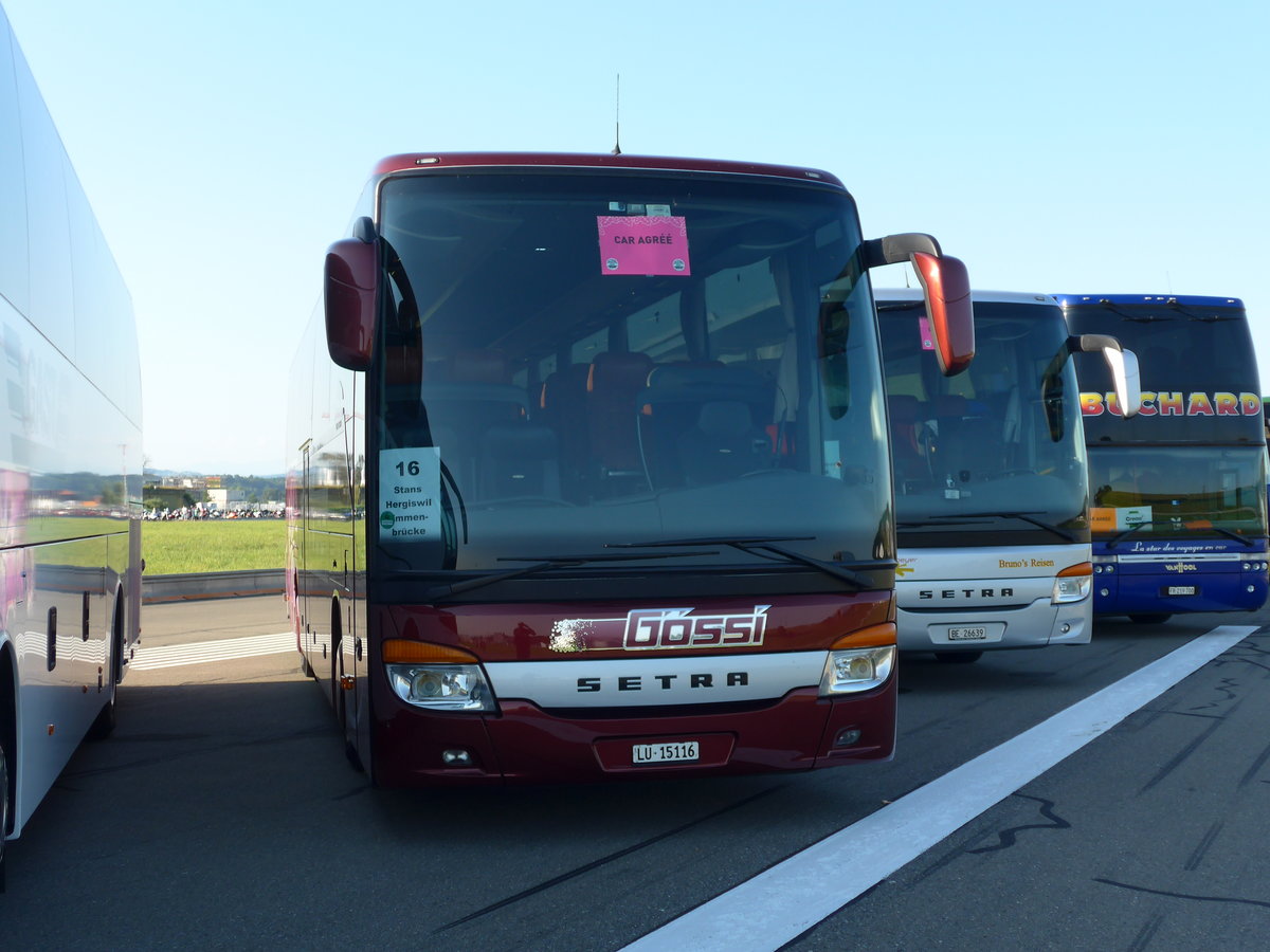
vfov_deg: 31.5
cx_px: 635
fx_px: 1688
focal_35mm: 46
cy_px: 476
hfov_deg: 41.2
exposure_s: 1/500
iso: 80
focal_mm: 9.5
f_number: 3
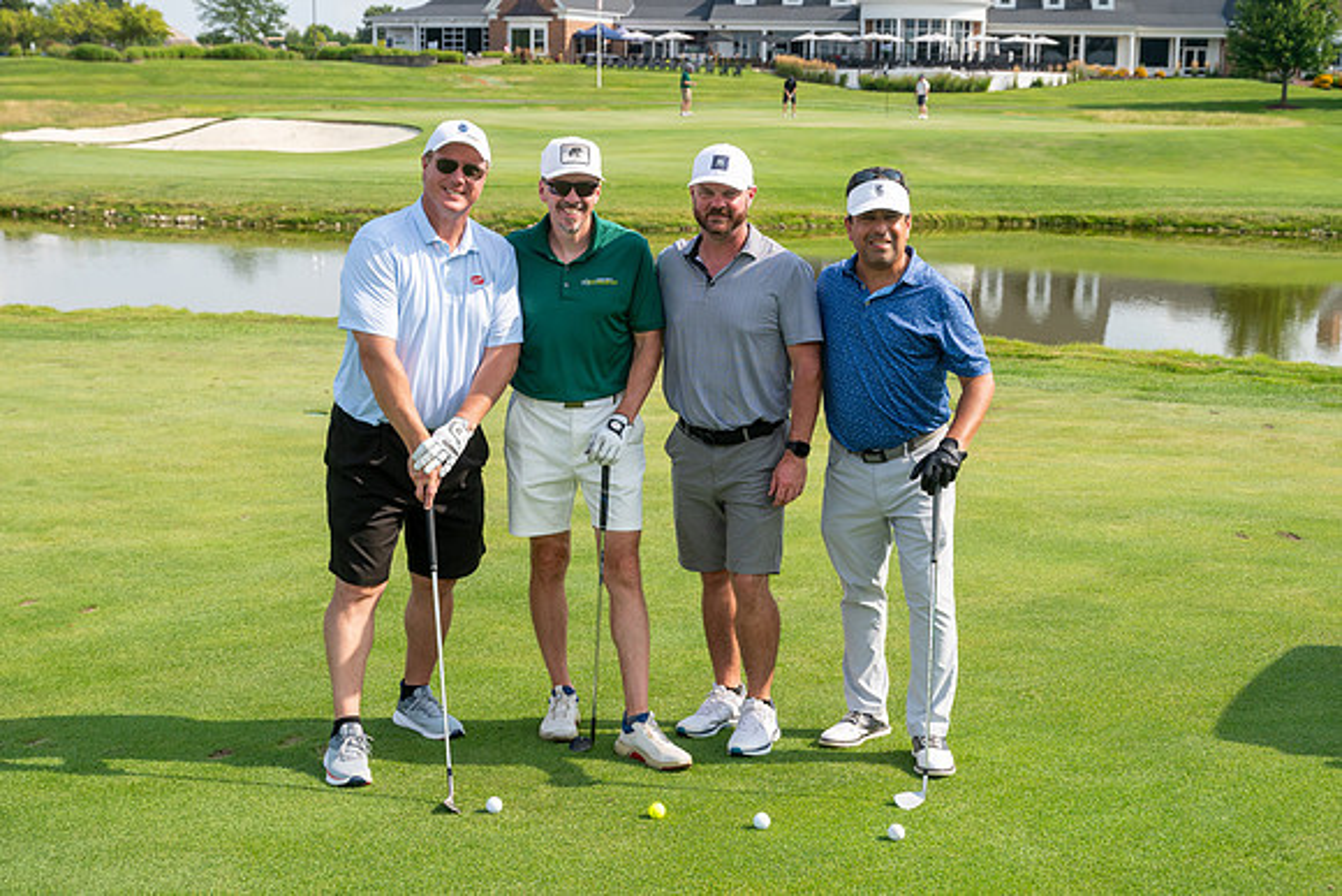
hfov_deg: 40.2
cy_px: 448
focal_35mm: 49
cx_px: 671
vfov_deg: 27.5
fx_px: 1831
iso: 250
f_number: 6.3
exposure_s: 1/1000
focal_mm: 49
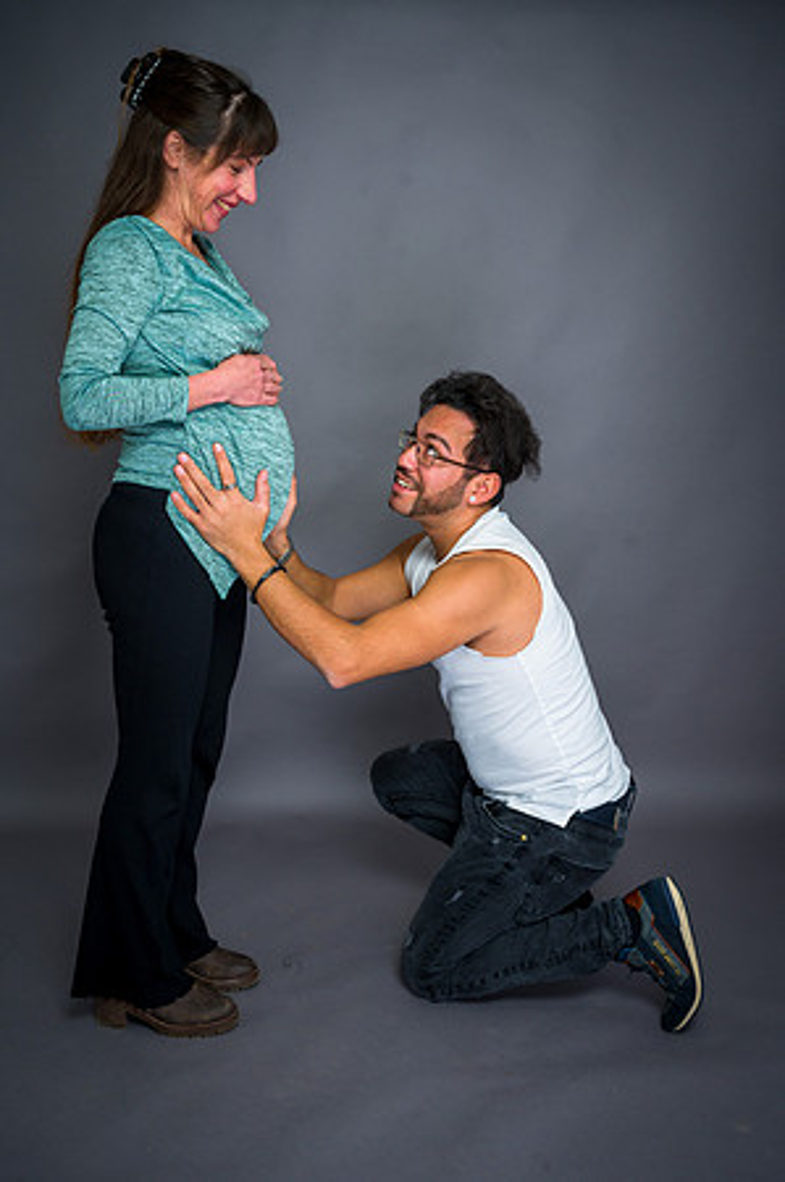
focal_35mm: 34
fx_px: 1131
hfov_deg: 38.3
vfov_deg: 55.2
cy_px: 591
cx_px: 392
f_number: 6.3
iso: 200
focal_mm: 34.5
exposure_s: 1/125
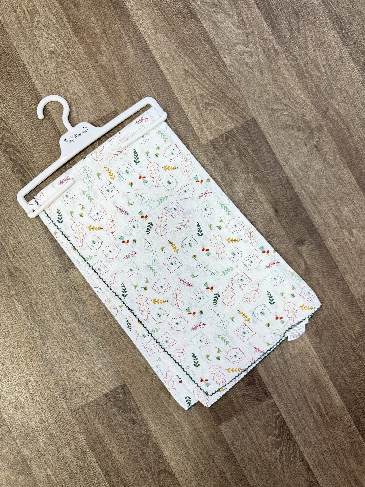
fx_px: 337
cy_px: 244
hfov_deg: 56.8
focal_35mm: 24
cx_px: 182
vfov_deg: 71.6
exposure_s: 1/100
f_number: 1.78
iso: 80
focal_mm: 6.76
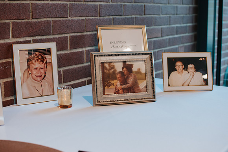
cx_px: 114
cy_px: 76
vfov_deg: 25.8
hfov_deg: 37.8
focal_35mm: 52
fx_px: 333
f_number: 3.2
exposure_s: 1/200
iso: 400
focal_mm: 35
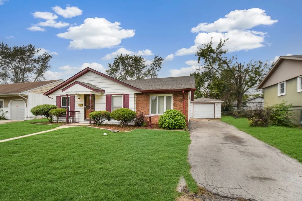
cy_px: 100
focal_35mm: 15
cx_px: 151
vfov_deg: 77.3
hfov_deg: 100.4
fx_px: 126
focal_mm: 10
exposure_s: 1/250
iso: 100
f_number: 3.5
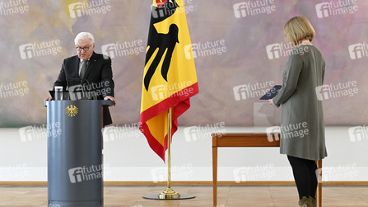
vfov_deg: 16.3
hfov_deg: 28.6
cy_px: 111
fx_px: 722
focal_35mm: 74
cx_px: 183
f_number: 5.6
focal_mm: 70
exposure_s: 1/400
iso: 6400
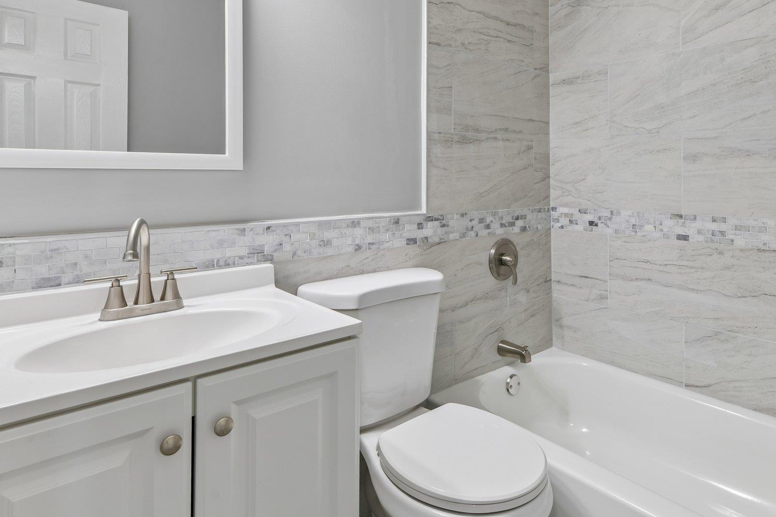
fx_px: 496
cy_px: 185
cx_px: 469
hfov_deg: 75.2
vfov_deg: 54.3
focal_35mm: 23
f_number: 9
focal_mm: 17
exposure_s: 1/8
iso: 250
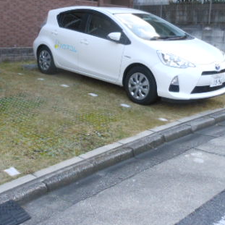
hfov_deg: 33.1
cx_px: 75
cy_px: 85
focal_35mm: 51
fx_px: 375
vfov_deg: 33.2
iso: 320
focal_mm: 5
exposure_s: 1/125
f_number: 3.7
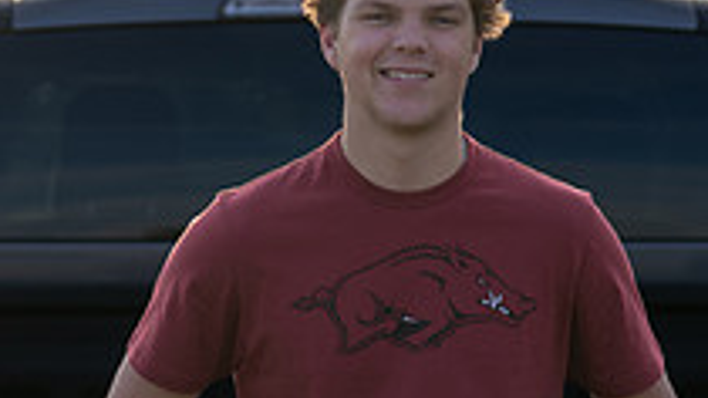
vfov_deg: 4.5
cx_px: 354
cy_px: 191
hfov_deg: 8.0
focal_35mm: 270
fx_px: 5068
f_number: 2.8
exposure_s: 1/250
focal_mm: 91
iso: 50
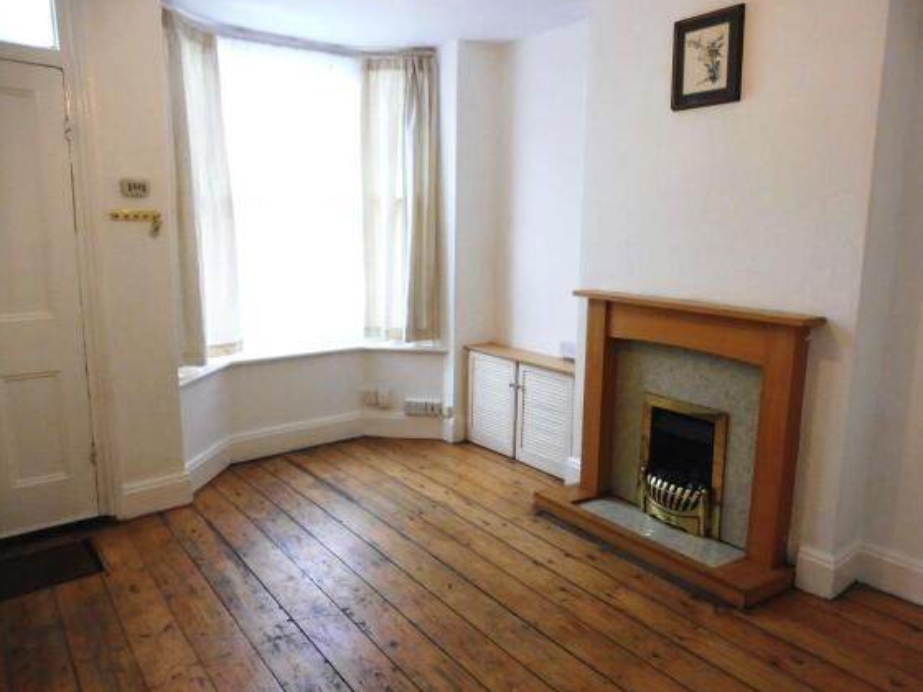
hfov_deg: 69.4
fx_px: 667
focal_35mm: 25
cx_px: 476
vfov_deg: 54.9
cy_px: 345
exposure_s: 1/60
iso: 400
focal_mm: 4.3
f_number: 3.3
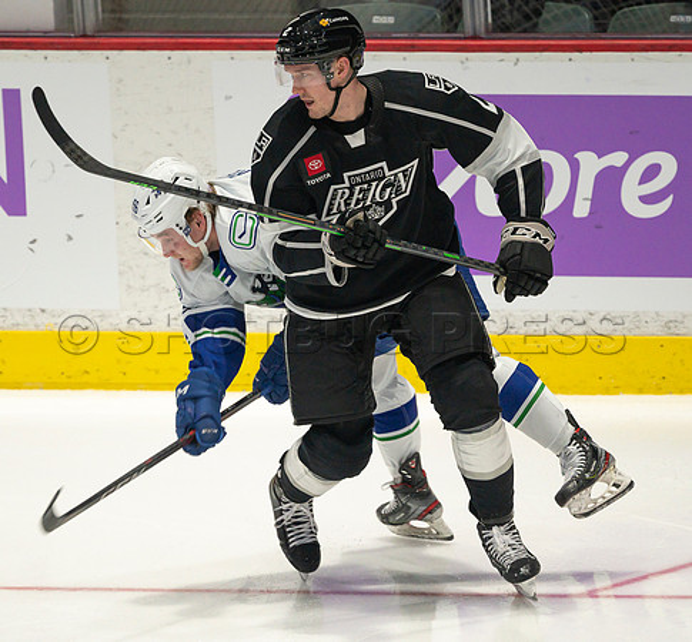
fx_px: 23703
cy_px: 458
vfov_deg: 1.6
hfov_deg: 1.7
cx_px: 332
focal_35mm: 1086
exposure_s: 1/640
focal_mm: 600
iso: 2000
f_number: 4
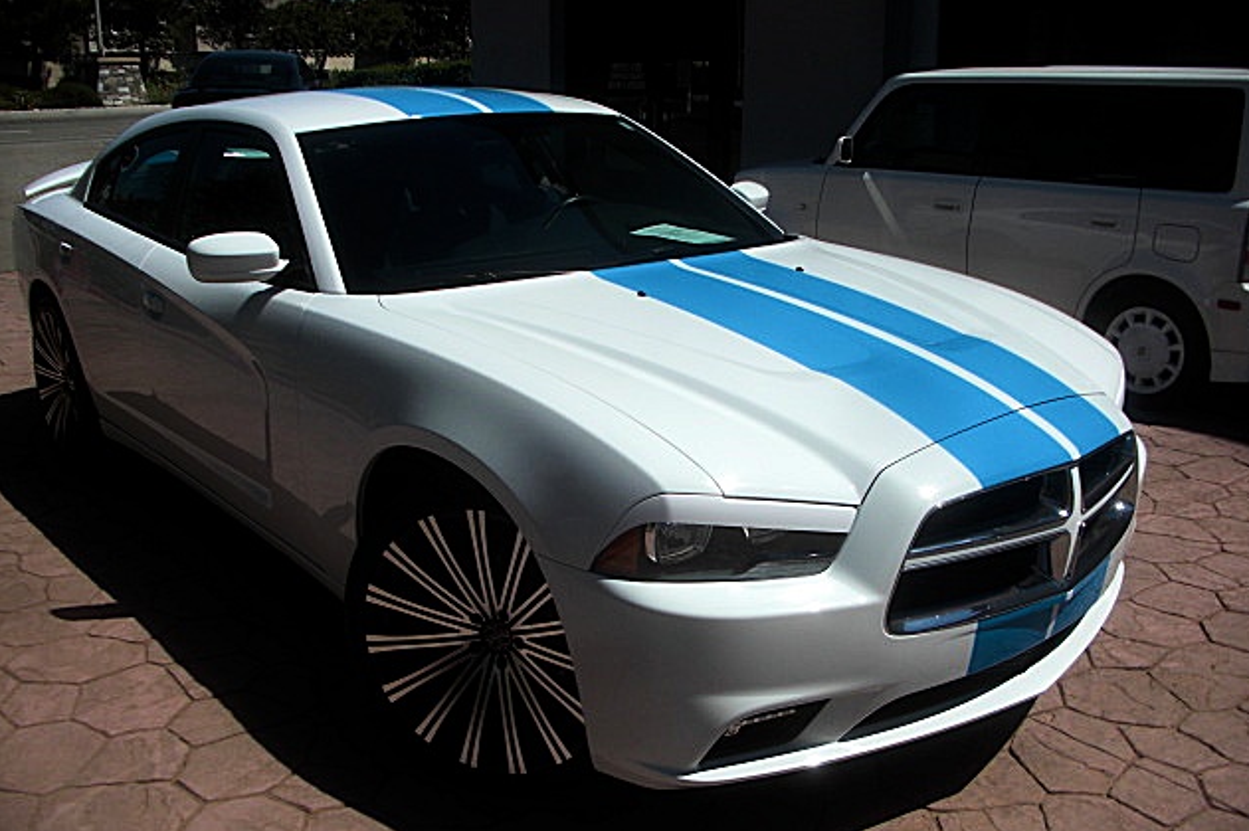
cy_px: 457
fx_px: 1318
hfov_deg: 50.7
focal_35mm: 38
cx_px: 629
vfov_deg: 35.0
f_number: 7.9
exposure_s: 1/250
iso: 50
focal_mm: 6.3
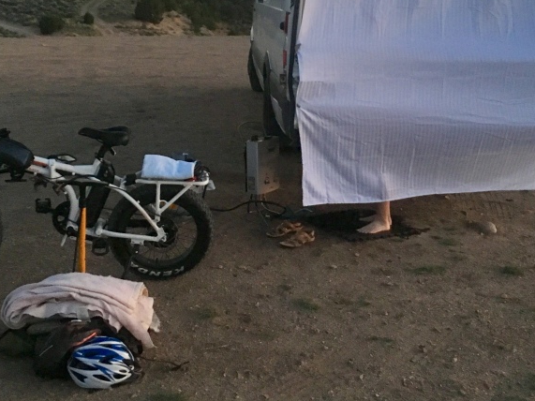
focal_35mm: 52
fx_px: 804
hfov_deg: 36.8
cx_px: 265
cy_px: 89
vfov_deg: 27.5
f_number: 2.2
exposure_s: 1/20
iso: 200
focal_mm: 4.15
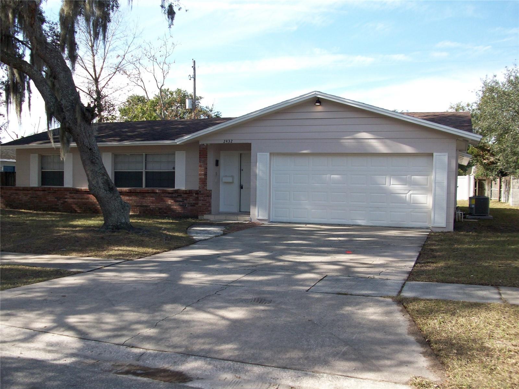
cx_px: 260
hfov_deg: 54.0
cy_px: 194
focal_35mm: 34
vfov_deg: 41.8
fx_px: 510
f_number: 2.8
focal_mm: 5.7
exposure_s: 1/420
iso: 64
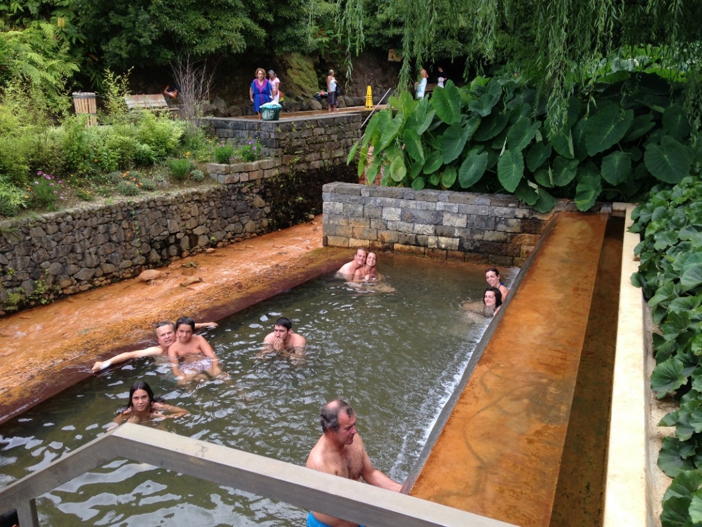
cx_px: 351
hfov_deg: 55.3
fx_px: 670
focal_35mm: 33
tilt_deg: -16.7
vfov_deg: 43.0
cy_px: 264
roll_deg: -1.0
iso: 50
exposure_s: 1/293
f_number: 2.4
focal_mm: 4.12
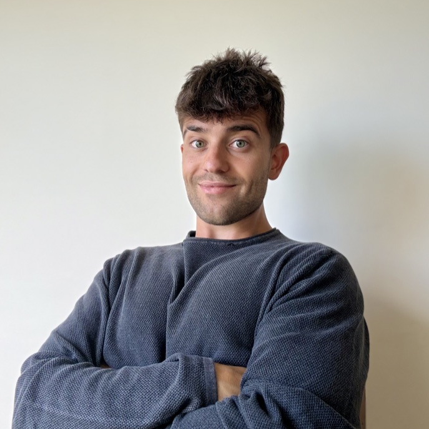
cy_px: 186
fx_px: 505
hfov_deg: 46.0
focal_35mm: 36
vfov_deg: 45.9
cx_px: 218
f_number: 1.9
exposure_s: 1/121
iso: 50
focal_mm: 2.69
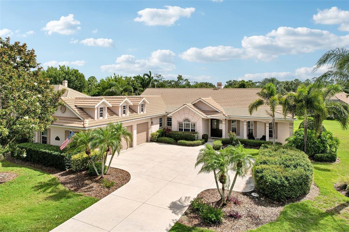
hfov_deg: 78.6
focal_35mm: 22
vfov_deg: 57.2
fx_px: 213
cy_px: 116
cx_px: 174
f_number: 2.8
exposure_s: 1/640
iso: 100
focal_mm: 8.4
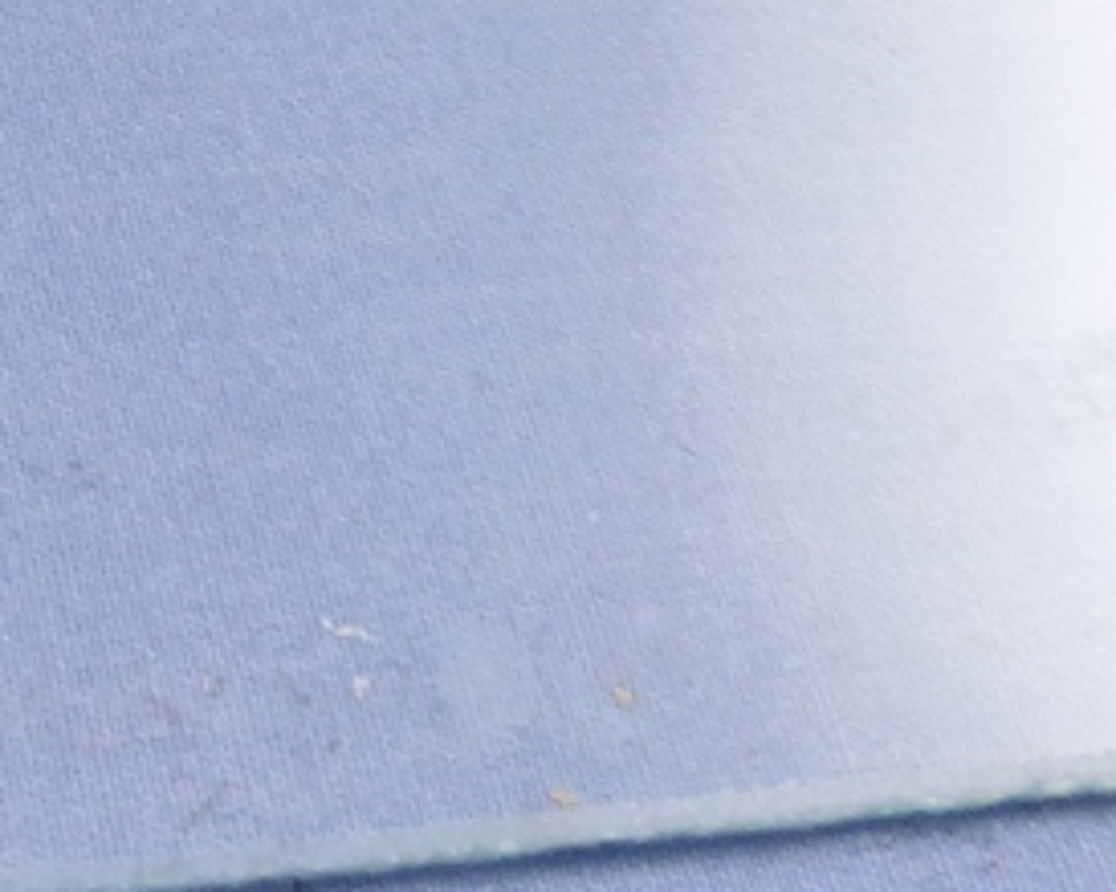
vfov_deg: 16.0
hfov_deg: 19.0
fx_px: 2939
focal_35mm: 89
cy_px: -395
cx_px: -534
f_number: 2.8
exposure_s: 1/60
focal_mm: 4.5
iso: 200
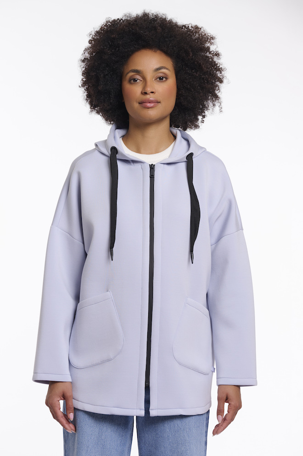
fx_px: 1176
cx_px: 152
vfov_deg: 21.9
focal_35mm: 93
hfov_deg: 14.7
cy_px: 228
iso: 125
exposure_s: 1/160
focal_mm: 93
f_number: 8
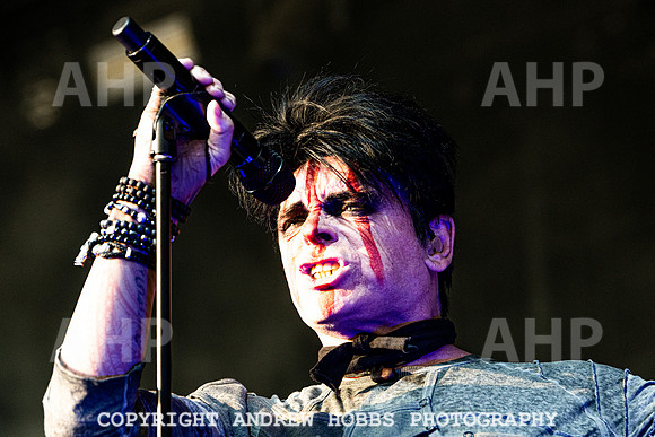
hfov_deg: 10.4
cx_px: 345
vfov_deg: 6.9
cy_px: 167
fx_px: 3599
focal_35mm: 198
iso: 800
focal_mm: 160
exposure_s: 1/2000
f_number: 4.5
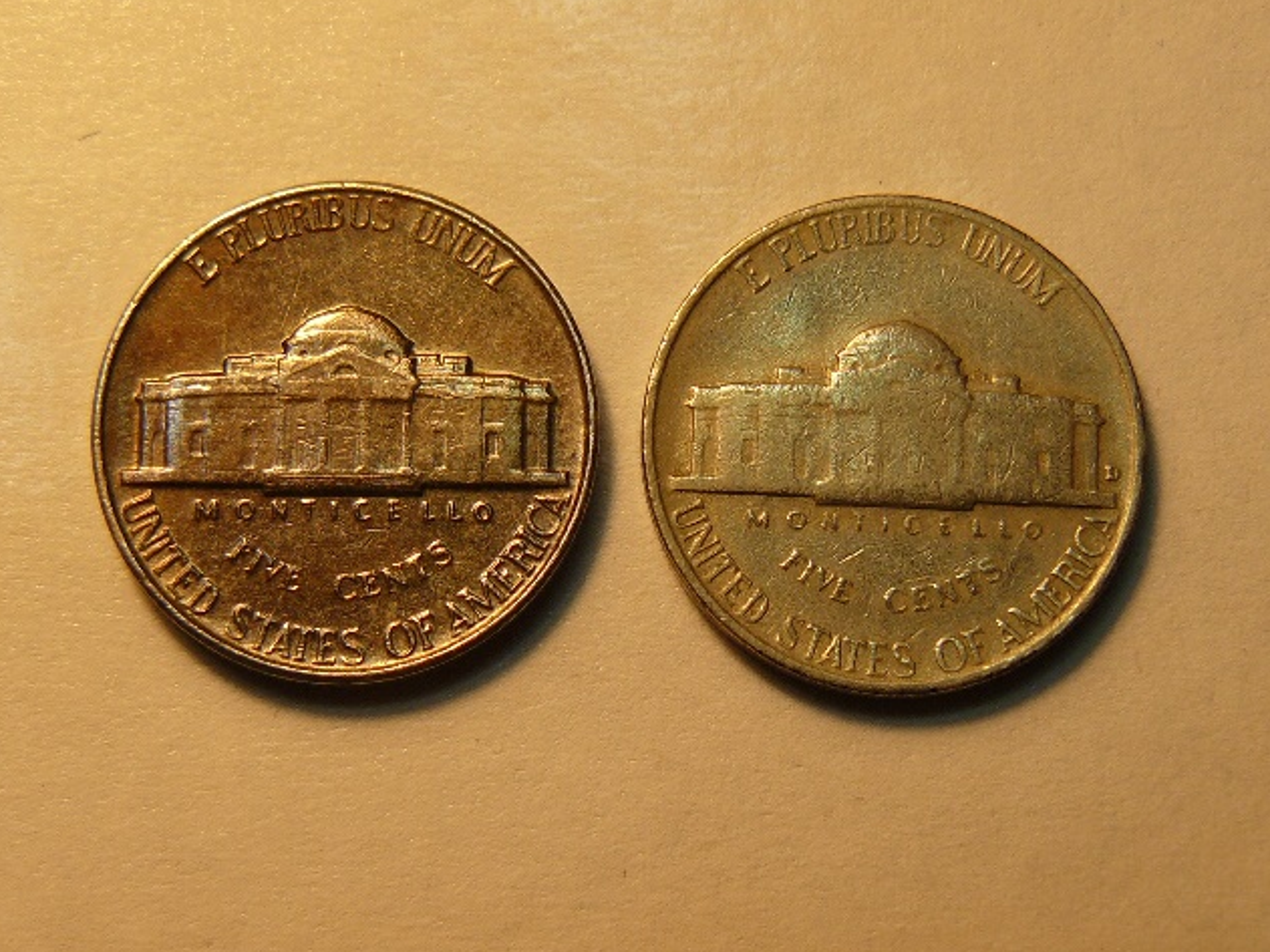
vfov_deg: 21.0
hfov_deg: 27.8
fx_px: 2568
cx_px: 634
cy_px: 473
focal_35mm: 70
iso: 100
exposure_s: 1/125
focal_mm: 7.7
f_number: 2.8
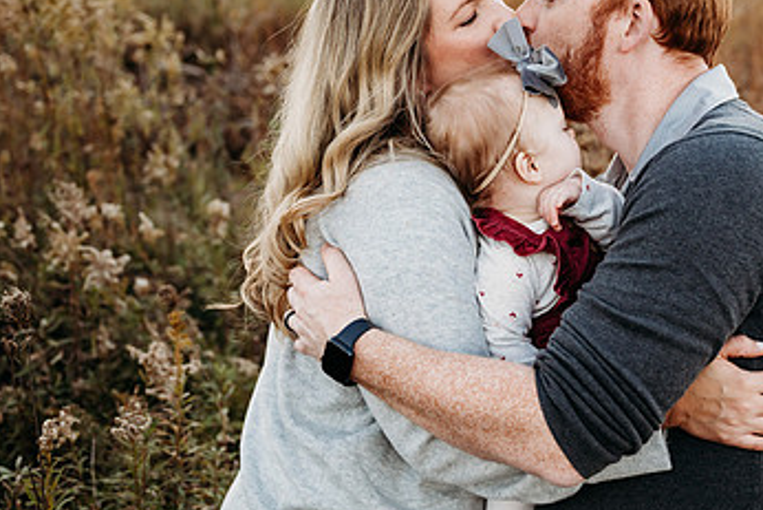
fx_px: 1315
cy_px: 242
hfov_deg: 32.2
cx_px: 492
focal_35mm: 62
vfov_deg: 21.9
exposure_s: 1/640
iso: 640
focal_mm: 37
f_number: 2.8
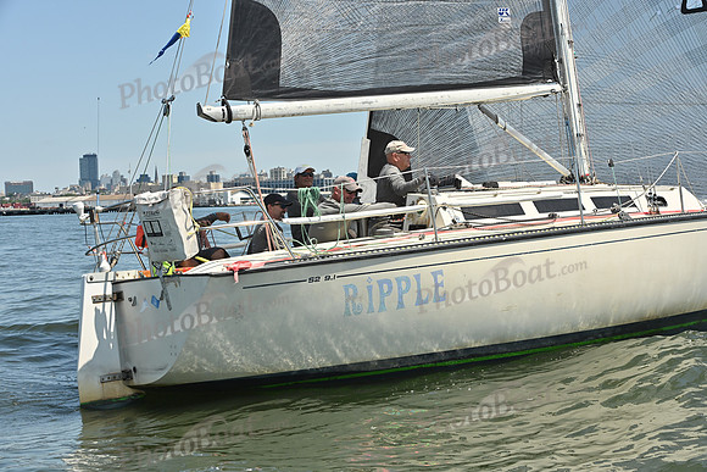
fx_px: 1375
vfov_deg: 19.5
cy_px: 236
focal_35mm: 70
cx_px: 354
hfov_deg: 28.8
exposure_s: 1/1000
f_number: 9
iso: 320
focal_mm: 70
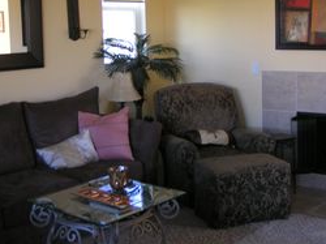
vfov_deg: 26.0
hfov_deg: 34.4
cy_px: 93
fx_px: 527
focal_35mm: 56
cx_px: 172
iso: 125
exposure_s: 1/40
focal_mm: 5.8
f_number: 2.8
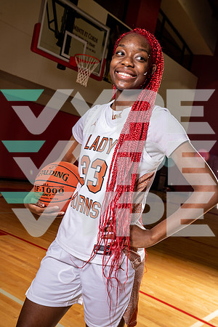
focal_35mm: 41
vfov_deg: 47.4
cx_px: 109
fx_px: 372
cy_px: 164
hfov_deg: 32.6
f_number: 8
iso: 800
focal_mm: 41
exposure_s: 1/250
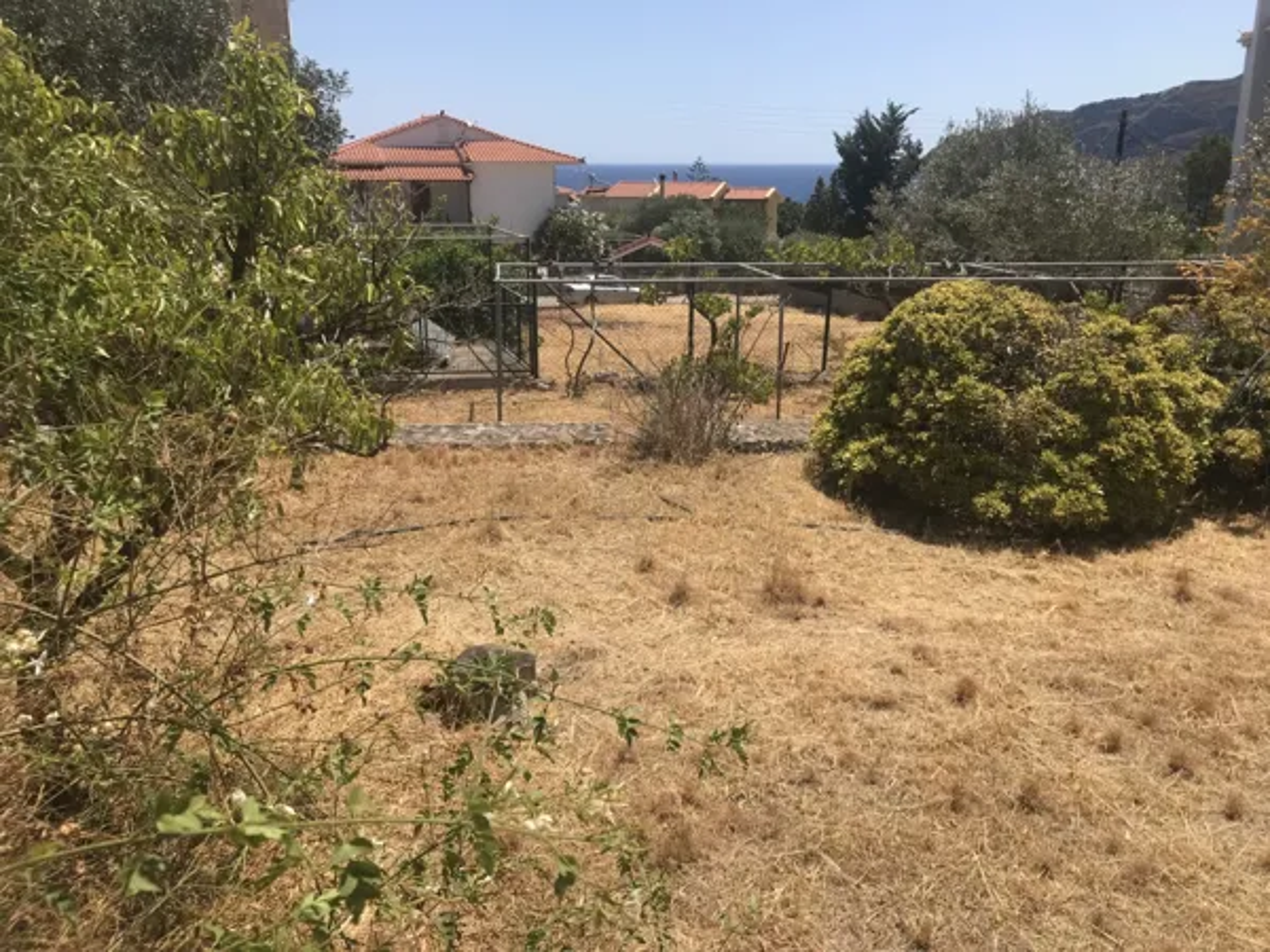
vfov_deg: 49.7
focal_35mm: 28
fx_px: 1027
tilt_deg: -14.2
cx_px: 635
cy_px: 476
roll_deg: +0.5
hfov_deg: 63.4
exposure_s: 1/2740
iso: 20
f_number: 1.8
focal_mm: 3.99
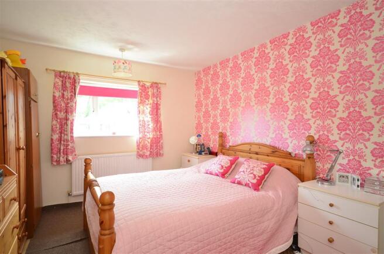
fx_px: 207
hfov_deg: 85.6
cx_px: 192
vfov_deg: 62.9
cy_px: 127
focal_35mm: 20
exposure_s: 1/13
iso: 200
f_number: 5
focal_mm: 13
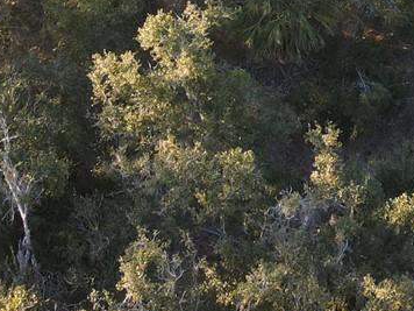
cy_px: -296
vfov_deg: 12.2
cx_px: 374
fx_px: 1292
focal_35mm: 108
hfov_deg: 17.9
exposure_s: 1/15
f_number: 2.8
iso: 370
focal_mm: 4.5
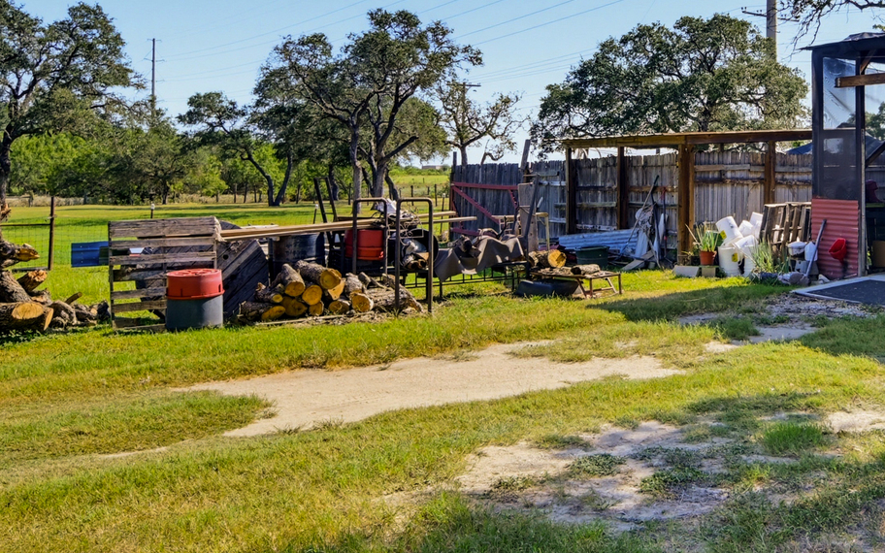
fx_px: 917
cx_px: 692
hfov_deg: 48.9
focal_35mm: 38
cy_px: 174
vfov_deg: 33.2
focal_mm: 14
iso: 100
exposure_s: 1/125
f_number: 7.1
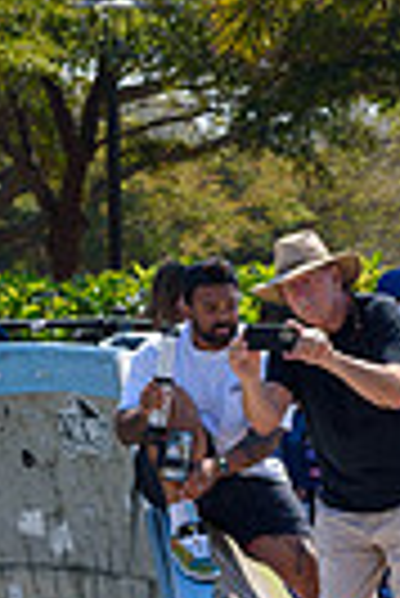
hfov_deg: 3.9
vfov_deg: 5.8
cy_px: 454
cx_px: -238
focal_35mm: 354
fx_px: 5884
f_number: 6.3
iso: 200
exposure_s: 1/640
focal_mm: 70
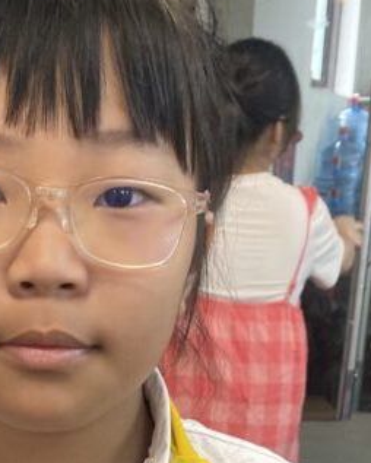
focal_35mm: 80
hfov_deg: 19.0
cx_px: 63
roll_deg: -0.2
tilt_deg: -23.9
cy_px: 660
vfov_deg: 20.9
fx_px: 1097
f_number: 1.8
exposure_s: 1/100
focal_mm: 4.25
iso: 100
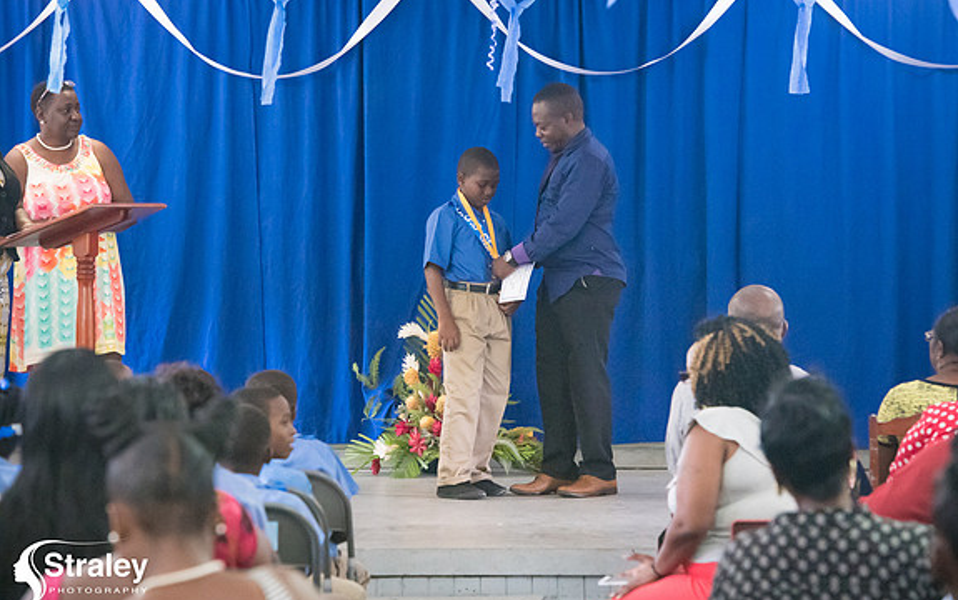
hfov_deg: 14.0
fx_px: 3892
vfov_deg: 8.8
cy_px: 292
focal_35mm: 149
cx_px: 481
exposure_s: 1/200
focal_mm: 145
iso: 22800
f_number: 6.3
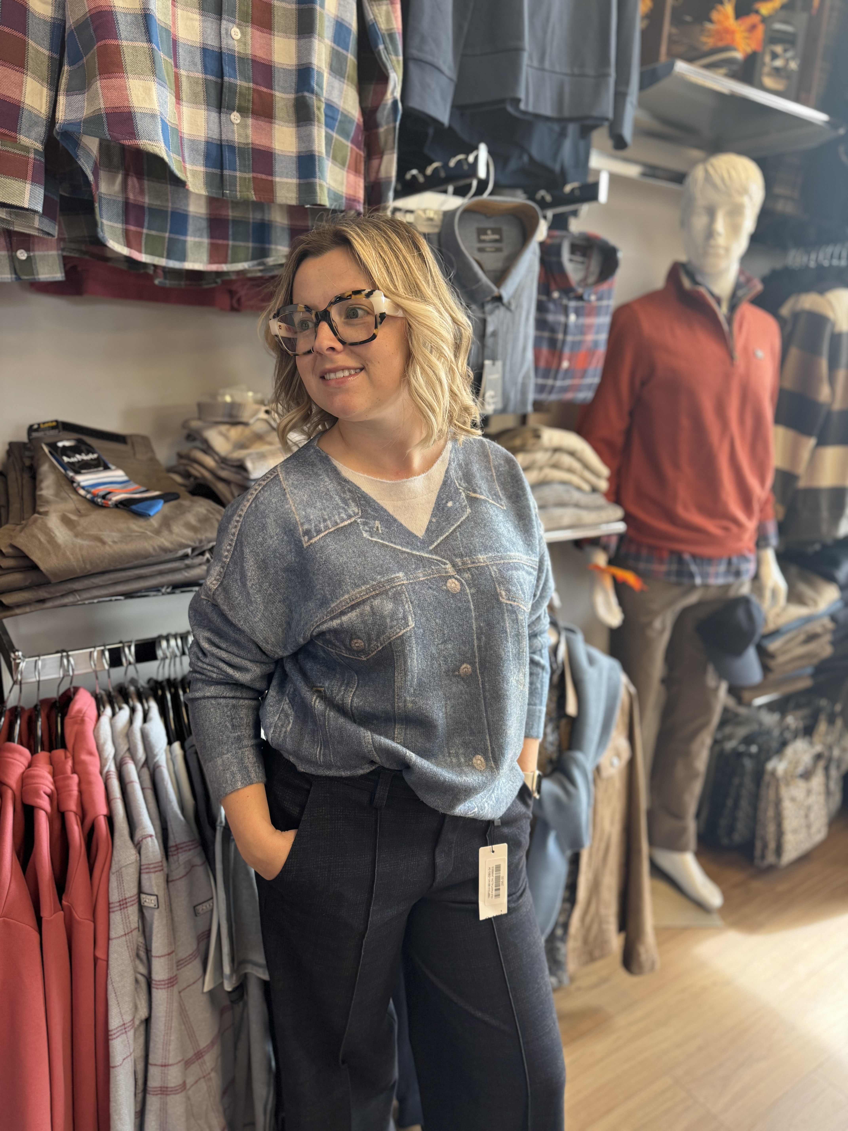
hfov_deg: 56.8
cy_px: 566
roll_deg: -2.8
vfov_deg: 71.6
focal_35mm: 24
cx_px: 424
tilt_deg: -14.8
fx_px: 784
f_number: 1.78
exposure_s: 1/121
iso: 200
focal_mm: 6.76
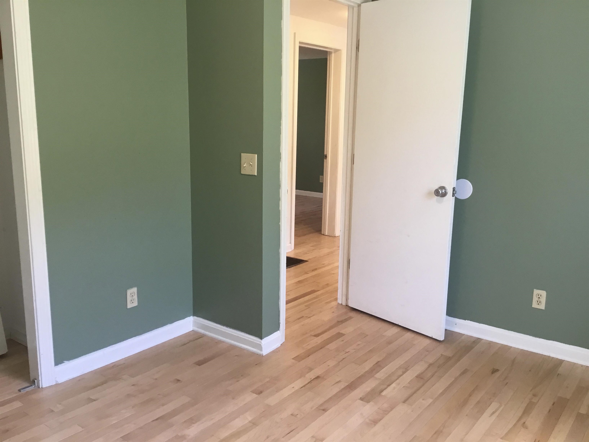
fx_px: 527
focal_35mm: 31
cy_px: 221
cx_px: 294
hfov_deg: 58.4
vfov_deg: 45.4
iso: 64
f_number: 2.4
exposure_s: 1/30
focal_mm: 3.3
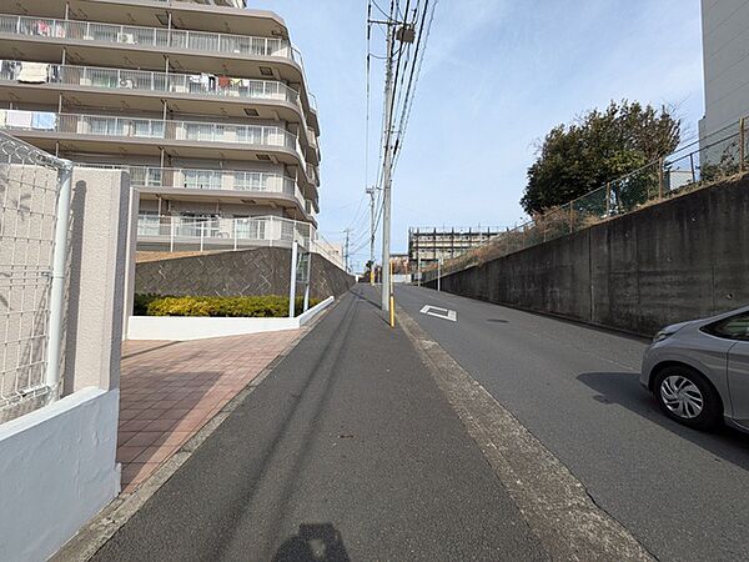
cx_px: 374
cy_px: 281
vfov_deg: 85.7
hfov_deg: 102.1
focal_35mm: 14
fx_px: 303
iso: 50
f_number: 2.2
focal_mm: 1.83
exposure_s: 1/1355
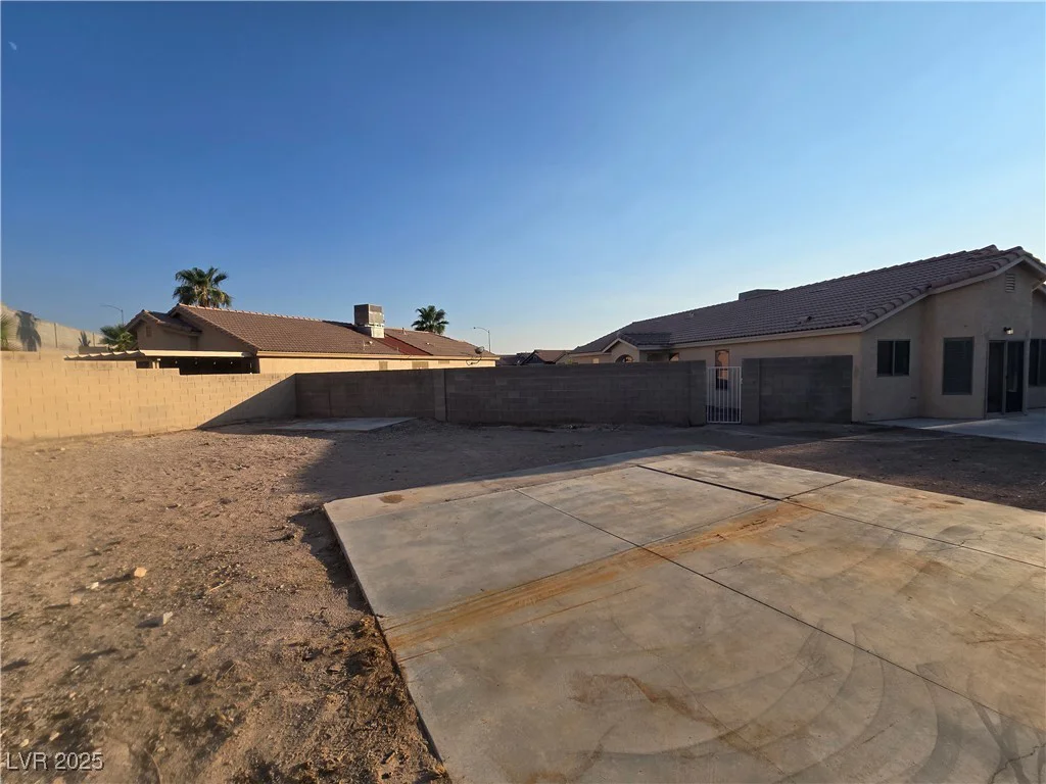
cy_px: 392
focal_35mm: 13
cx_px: 523
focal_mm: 2.2
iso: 50
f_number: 2.2
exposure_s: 1/2186
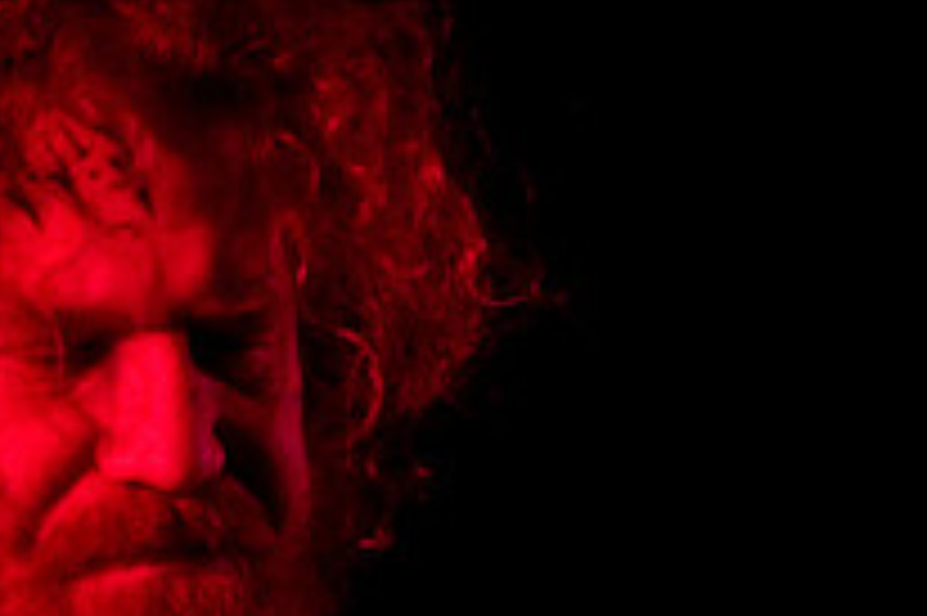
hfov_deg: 7.0
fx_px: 7590
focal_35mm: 295
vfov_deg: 4.6
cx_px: 752
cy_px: 744
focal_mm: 70
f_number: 2.8
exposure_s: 1/500
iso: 800
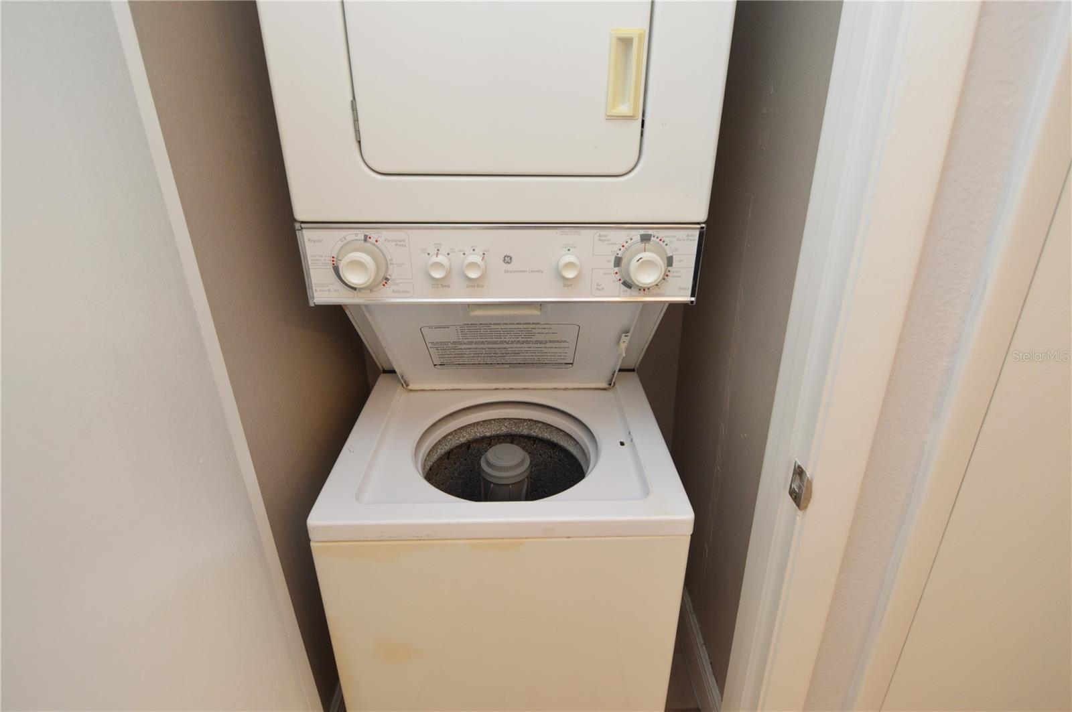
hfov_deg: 90.1
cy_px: 356
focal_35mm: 18
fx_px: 535
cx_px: 536
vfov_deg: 67.3
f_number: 4.5
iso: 400
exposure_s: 1/80
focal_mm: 12
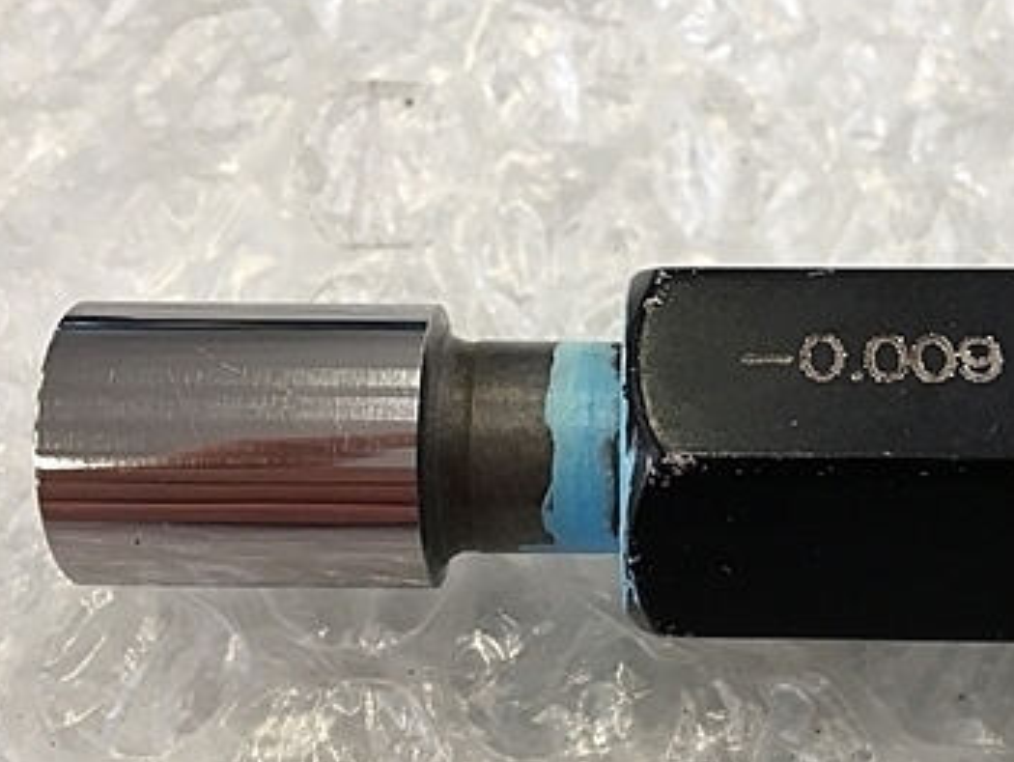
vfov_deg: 27.5
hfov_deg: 35.9
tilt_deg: -61.1
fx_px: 1554
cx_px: 634
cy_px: 452
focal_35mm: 53
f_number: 2.2
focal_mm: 4.15
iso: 25
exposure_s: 1/30
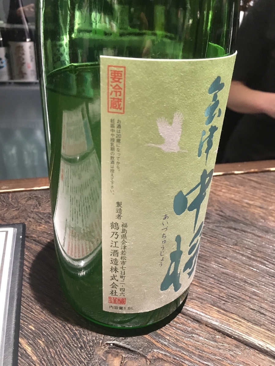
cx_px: 138
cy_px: 183
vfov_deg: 61.7
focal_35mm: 29
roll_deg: -3.5
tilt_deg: -29.3
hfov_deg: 48.2
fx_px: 307
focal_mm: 4.15
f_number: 2.2
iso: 250
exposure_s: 1/15
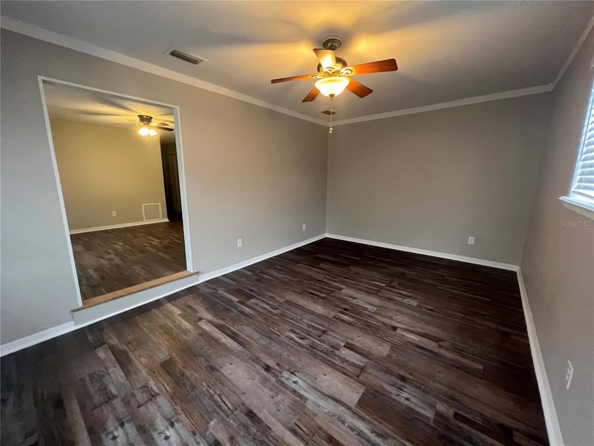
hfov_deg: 106.2
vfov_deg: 89.9
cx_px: 297
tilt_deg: -10.6
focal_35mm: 13
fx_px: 223
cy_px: 223
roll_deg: +0.6
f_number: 1.8
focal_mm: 1.57
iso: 500
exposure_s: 1/60
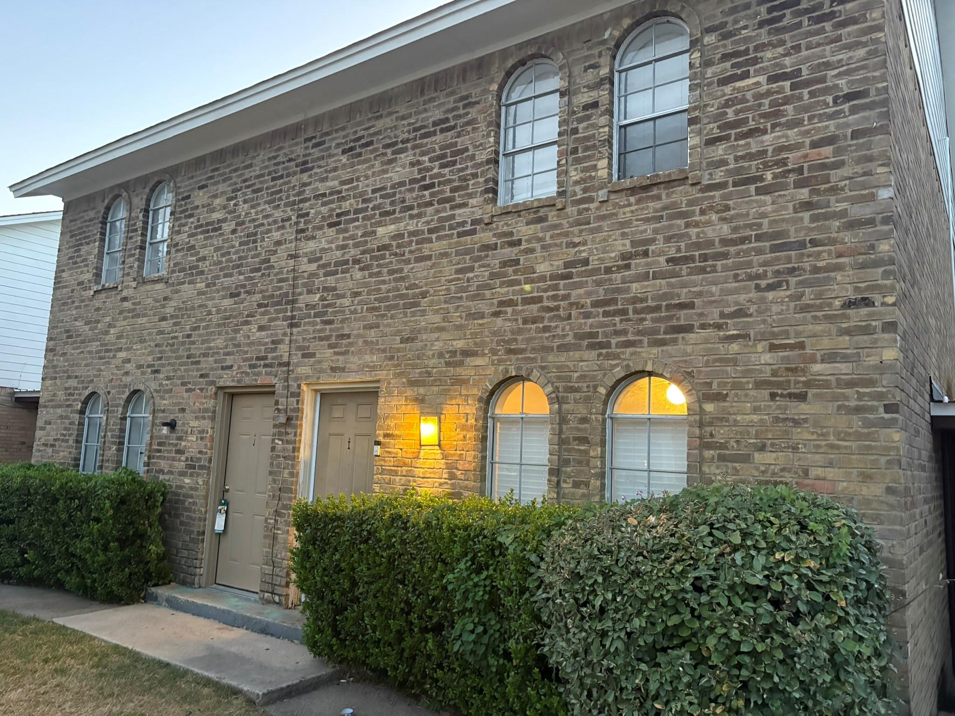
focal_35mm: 26
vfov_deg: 53.1
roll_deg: -2.5
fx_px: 717
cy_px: 358
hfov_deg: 67.3
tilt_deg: +8.1
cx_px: 478
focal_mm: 5.96
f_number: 1.6
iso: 640
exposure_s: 1/30
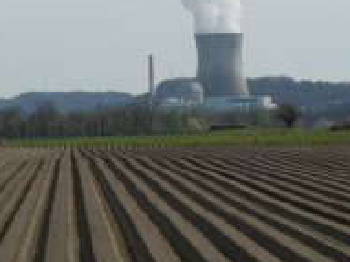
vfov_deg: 6.8
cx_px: 1
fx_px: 2213
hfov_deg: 9.0
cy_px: 4
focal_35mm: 219
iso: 80
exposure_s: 1/640
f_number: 5
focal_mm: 17.5
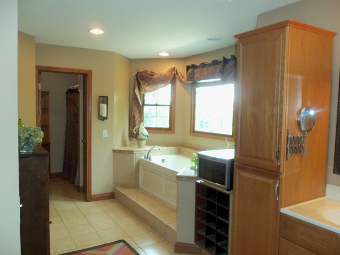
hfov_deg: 61.7
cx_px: 170
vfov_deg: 48.2
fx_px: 285
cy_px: 128
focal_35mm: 29
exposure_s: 1/30
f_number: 3.4
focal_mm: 5.2
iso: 200
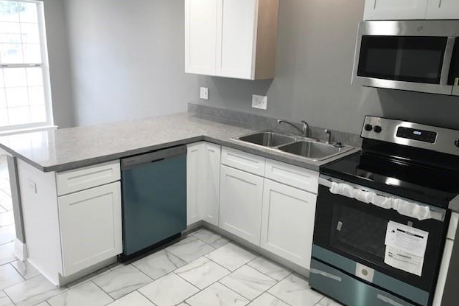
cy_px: 151
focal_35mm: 31
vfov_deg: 42.3
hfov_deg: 60.3
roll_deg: -2.6
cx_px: 227
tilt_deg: -14.2
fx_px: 395
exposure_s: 1/30
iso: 40
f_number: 2.2
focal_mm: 4.15
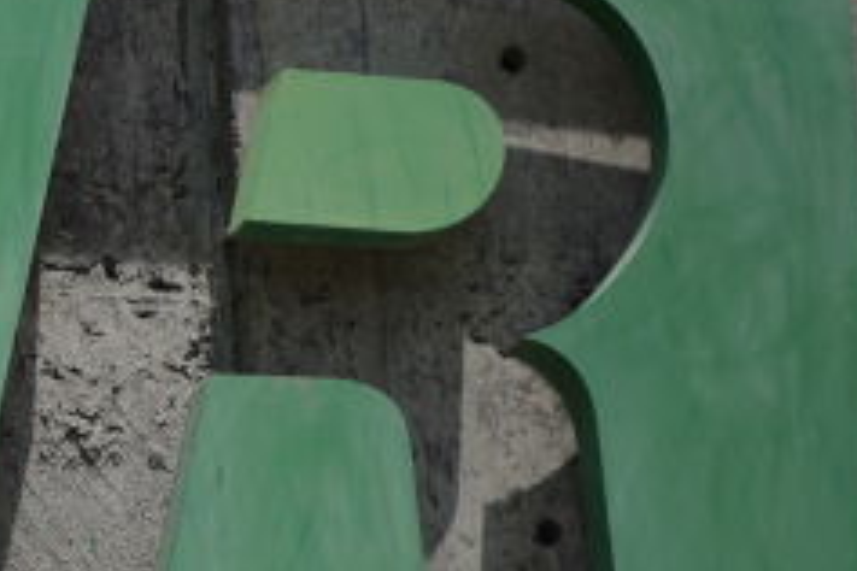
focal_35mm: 727
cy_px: 110
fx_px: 17305
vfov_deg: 1.9
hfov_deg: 2.8
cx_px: -770
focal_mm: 168
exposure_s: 1/1000
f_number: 2.8
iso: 50
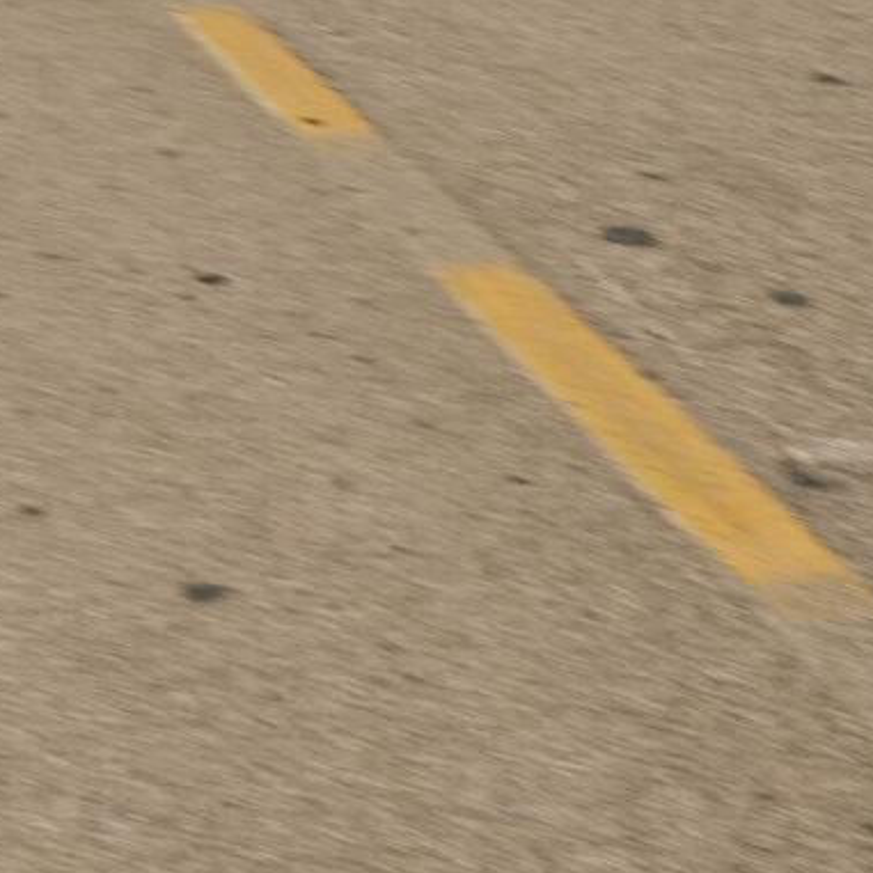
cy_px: -451
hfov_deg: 17.4
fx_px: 2853
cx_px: 503
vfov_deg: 15.9
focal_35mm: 100
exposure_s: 1/60
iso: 100
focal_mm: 32
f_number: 14
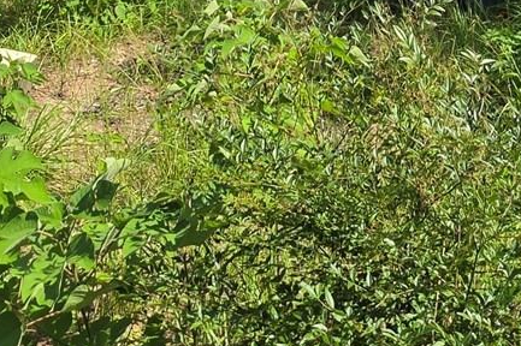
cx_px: 301
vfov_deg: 21.0
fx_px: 723
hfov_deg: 39.5
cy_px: -225
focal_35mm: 50
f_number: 1.9
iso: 32
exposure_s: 1/1055
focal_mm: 2.2
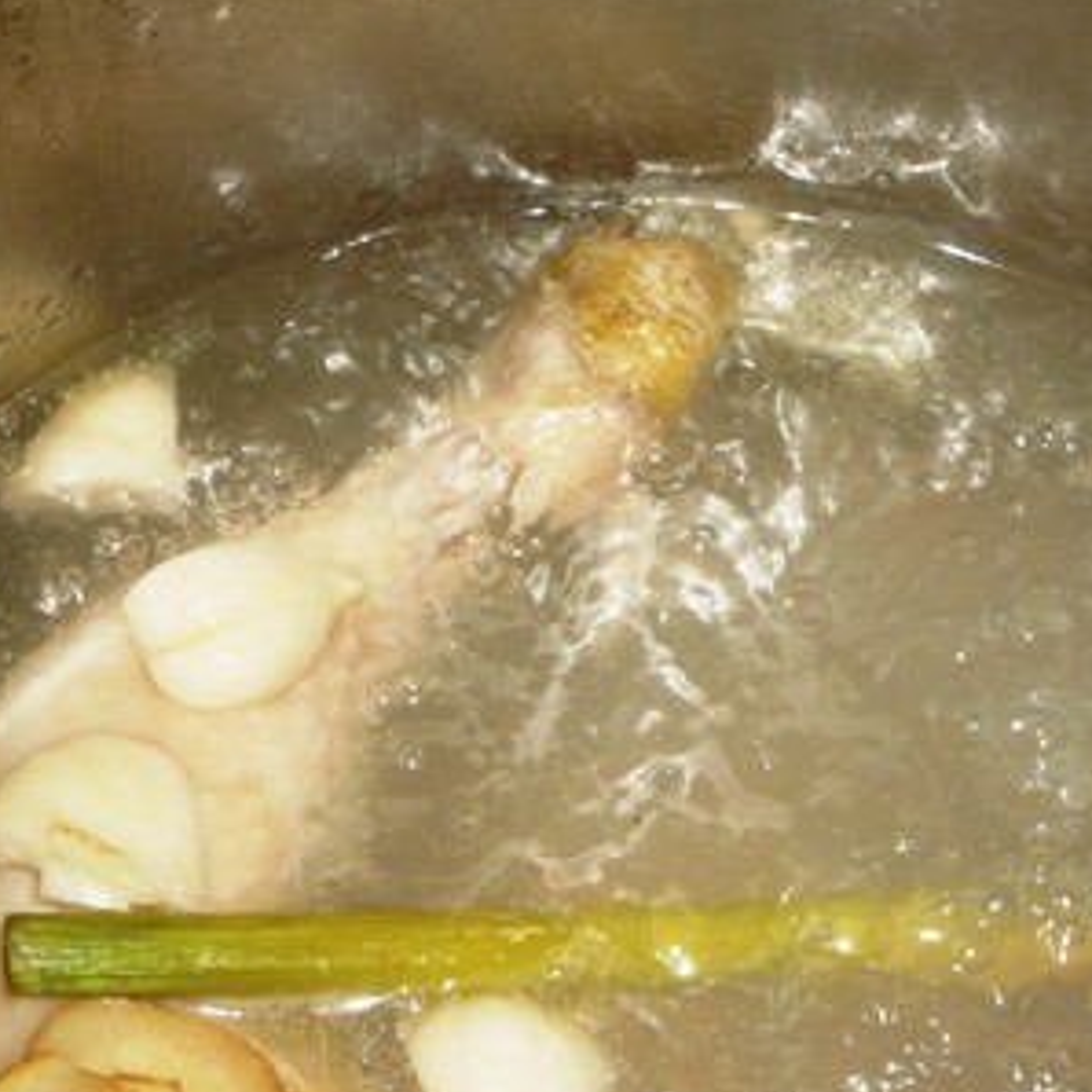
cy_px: 799
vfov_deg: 19.0
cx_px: 656
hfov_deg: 19.1
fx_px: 3248
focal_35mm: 91
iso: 100
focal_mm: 8
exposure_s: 1/30
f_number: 4.2
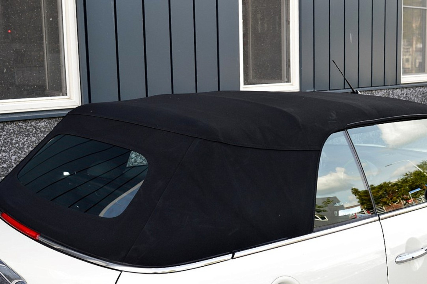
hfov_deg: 43.6
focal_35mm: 45
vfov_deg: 29.8
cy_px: 142
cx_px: 214
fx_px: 533
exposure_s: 1/125
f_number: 9
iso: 400
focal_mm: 30
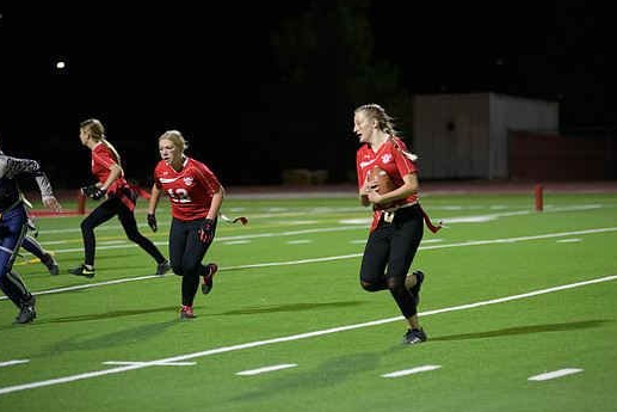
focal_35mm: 157
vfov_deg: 8.7
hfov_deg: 13.1
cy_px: 200
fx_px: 2691
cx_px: 339
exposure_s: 1/640
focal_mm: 140
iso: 3200
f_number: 2.8
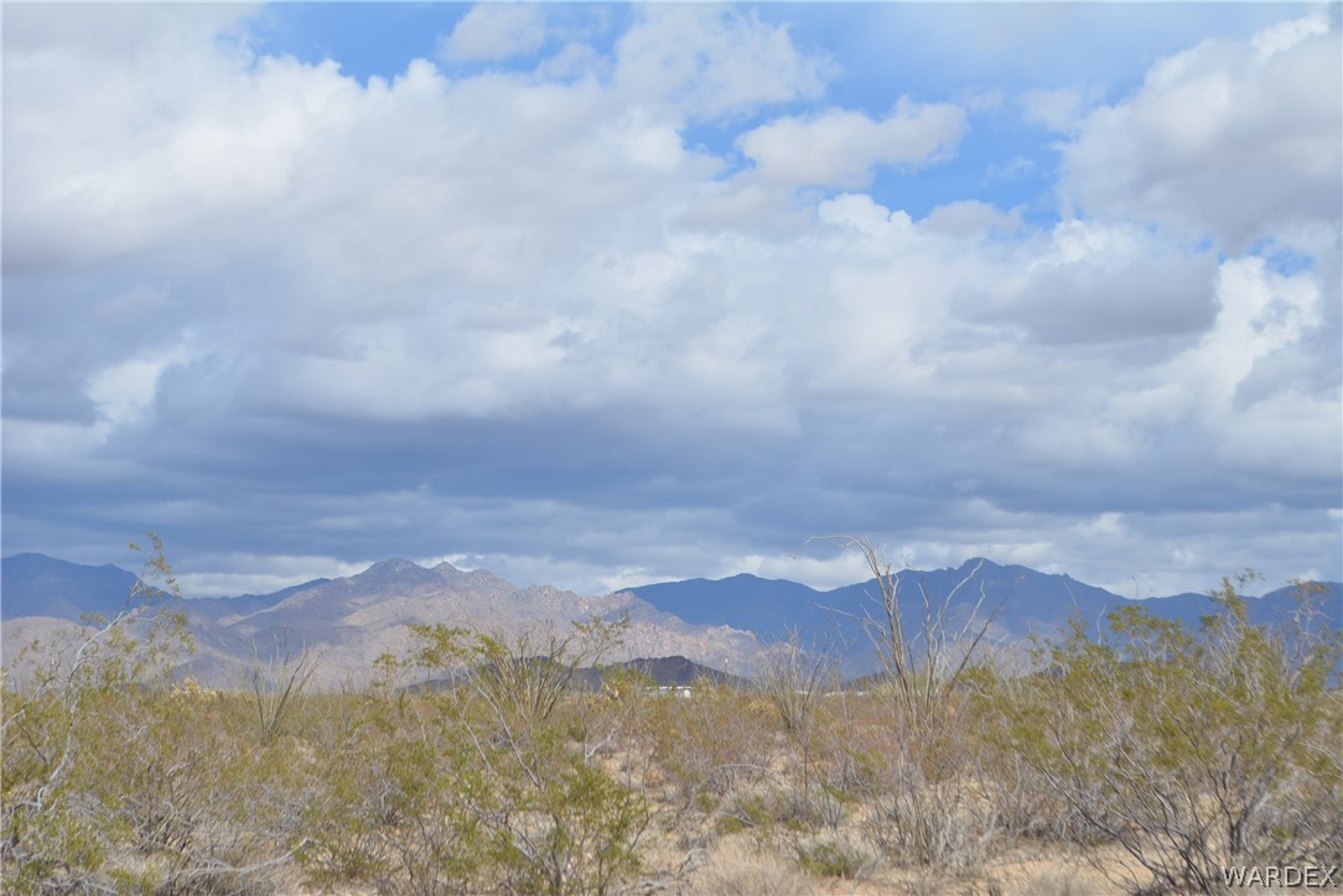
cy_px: 448
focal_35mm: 82
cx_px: 672
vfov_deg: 16.6
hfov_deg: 24.6
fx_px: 3079
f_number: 9
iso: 100
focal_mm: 55
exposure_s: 1/400
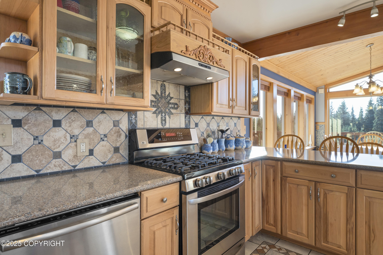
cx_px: 192
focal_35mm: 20
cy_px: 128
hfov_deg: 84.0
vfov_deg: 61.9
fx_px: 213
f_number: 8
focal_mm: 20
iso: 560
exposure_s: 1/100
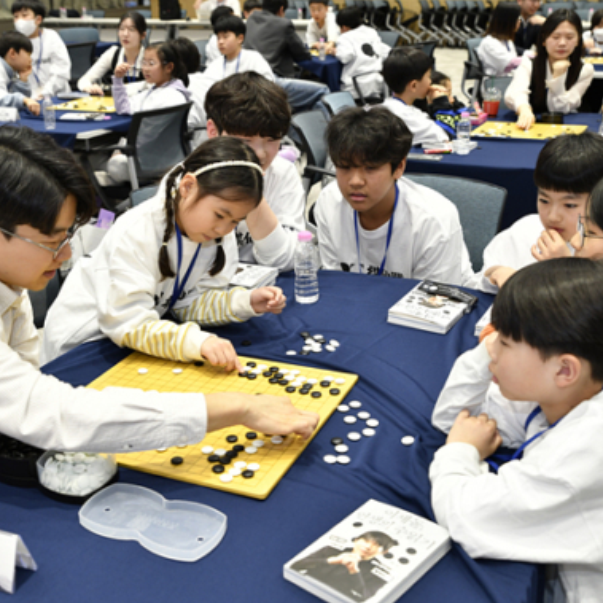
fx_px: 847
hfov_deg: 39.0
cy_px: 301
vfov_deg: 39.2
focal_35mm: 43
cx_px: 247
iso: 800
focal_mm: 32
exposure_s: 1/80
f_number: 4
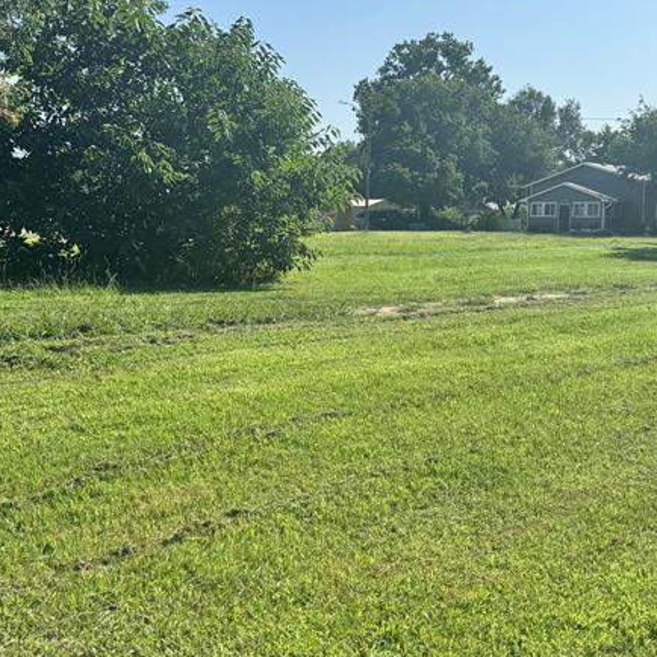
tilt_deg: -7.0
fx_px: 1074
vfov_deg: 34.0
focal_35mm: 50
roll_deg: +0.3
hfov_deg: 34.0
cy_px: 325
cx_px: 310
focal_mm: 6.76
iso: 80
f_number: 1.78
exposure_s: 1/4950
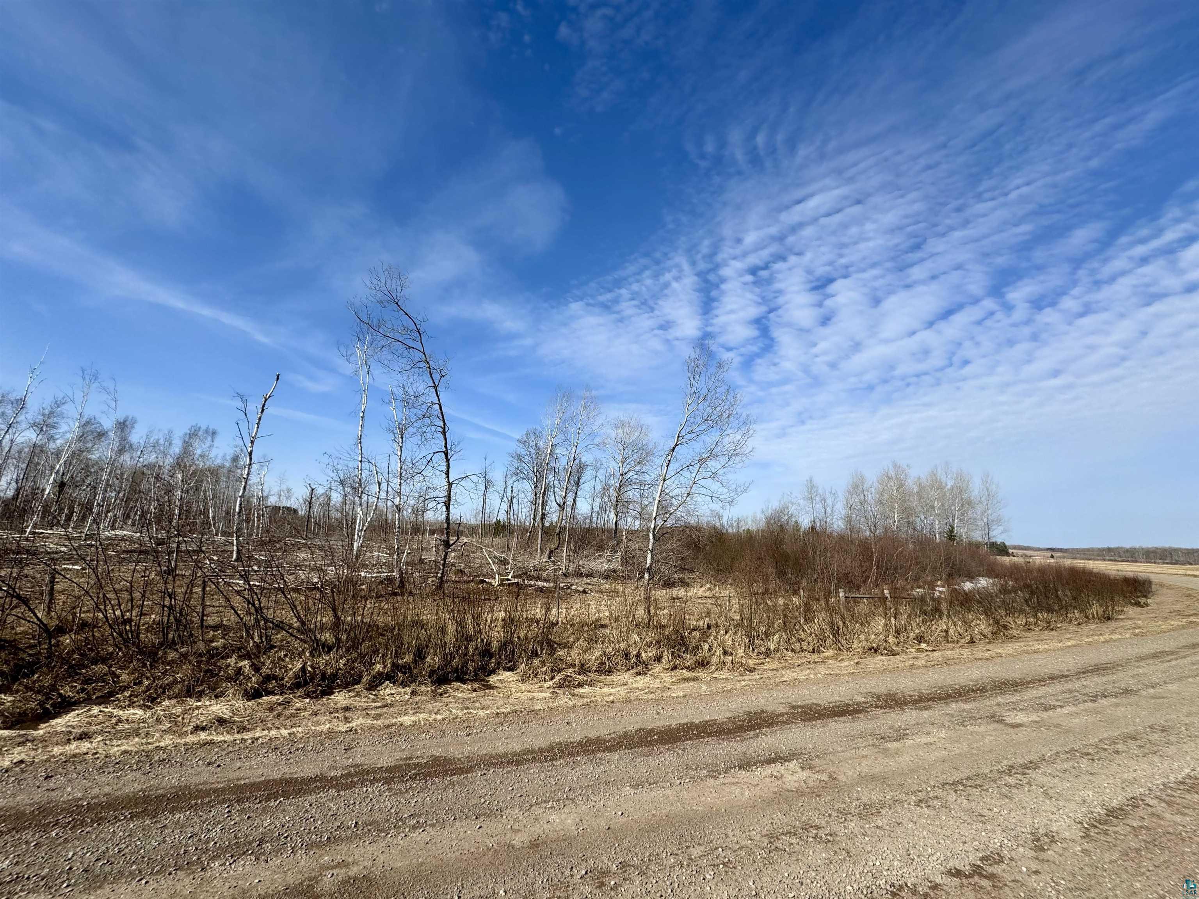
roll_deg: -2.7
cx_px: 600
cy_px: 450
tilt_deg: +10.6
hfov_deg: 102.1
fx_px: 485
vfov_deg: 85.7
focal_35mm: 14
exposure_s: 1/2770
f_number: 2.2
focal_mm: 2.22
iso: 40
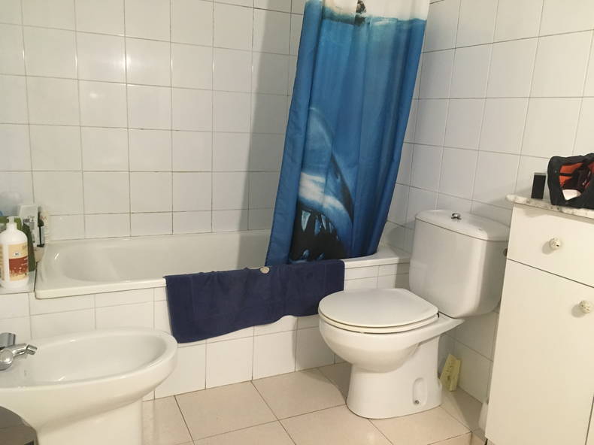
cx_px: 297
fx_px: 497
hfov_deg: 61.7
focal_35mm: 29
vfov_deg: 48.2
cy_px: 222
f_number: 2.2
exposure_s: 1/33
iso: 250
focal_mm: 4.15
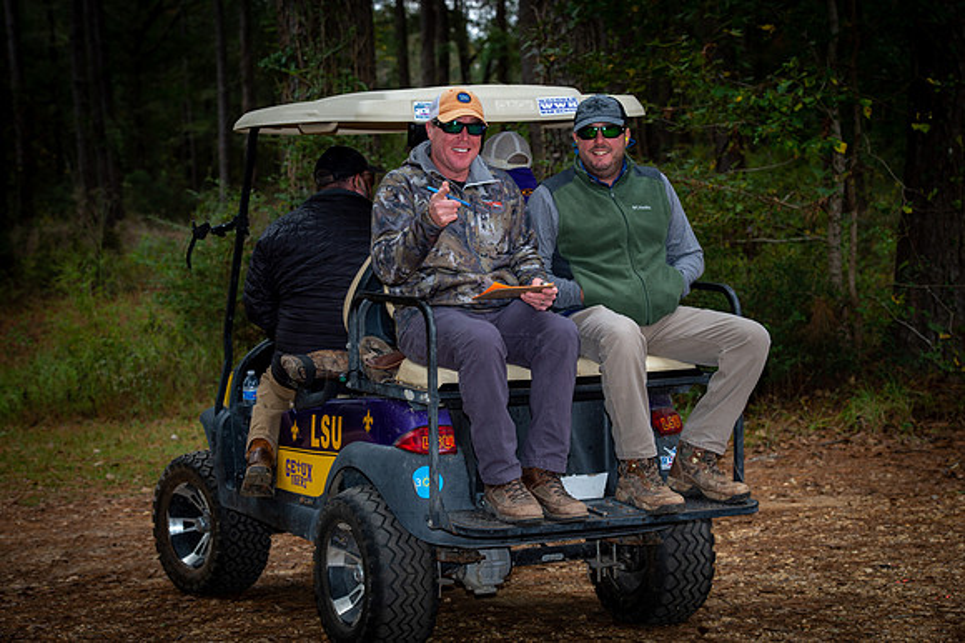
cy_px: 322
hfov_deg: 22.2
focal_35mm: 92
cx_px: 482
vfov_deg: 14.8
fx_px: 2465
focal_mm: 92
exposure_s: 1/250
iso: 320
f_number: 7.1
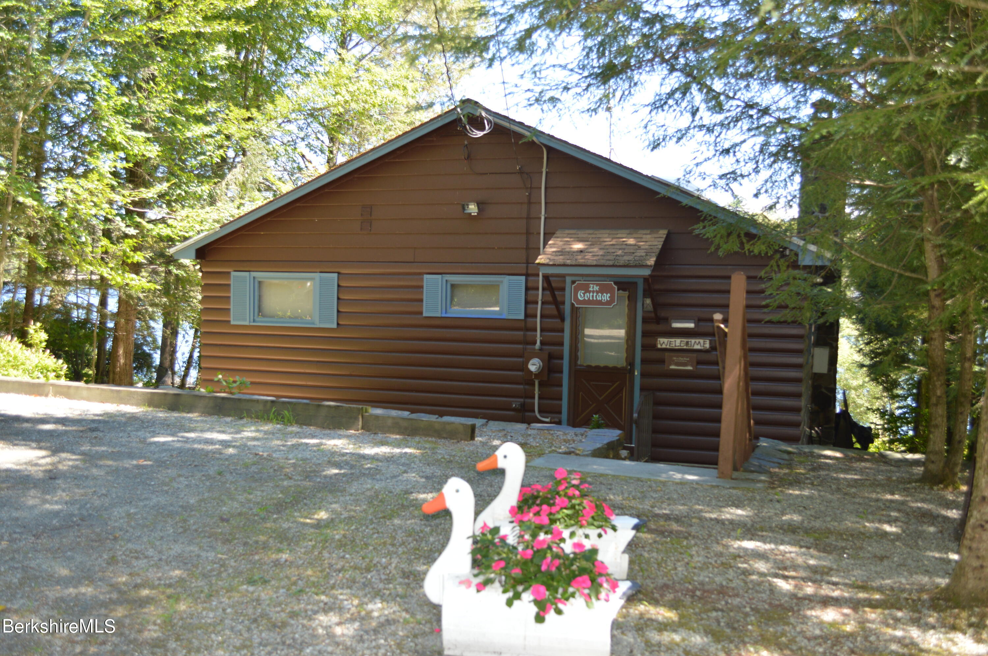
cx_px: 494
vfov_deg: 36.8
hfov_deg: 53.2
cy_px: 328
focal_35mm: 36
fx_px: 987
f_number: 4
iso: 200
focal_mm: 24
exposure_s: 1/125
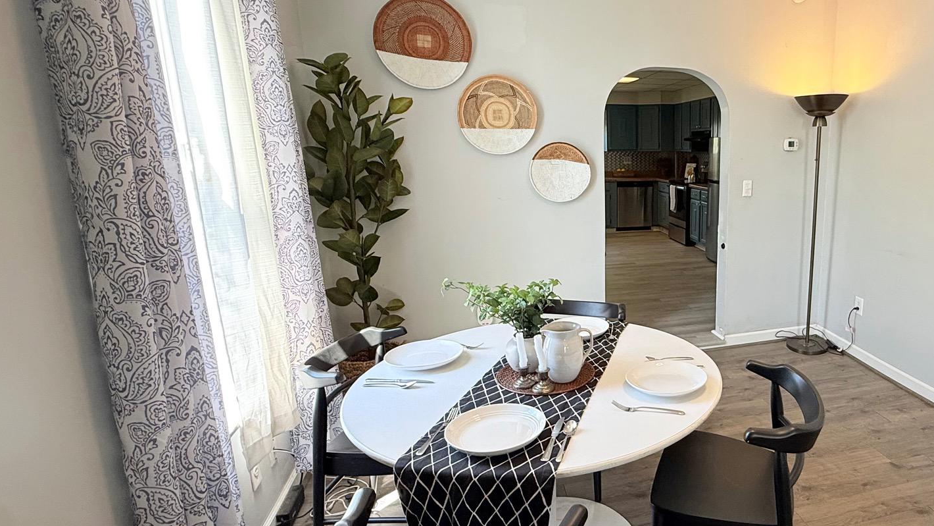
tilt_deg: -11.6
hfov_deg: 77.6
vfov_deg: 51.5
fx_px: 545
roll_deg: -0.3
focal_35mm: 22
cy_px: 253
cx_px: 649
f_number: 2.2
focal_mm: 2.22
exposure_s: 1/120
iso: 125
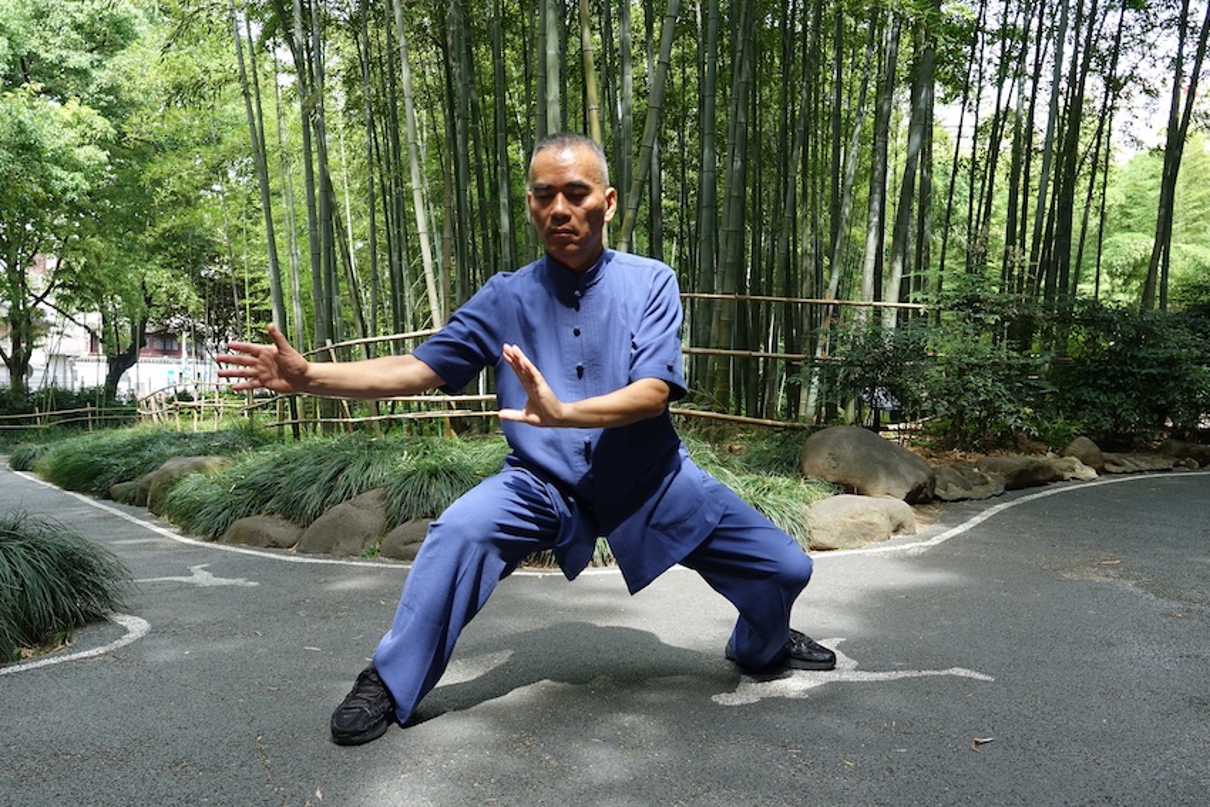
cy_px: 446
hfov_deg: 65.2
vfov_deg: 46.3
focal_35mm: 28
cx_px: 520
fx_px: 941
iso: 100
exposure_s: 1/200
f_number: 2.4
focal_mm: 8.8
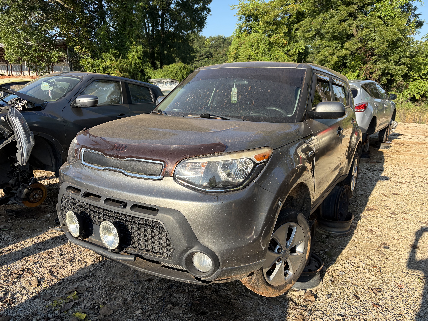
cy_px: 160
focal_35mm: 26
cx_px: 214
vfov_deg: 53.1
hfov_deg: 67.3
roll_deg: -0.8
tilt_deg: -12.8
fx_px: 321
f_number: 1.6
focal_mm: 5.96
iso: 50
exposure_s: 1/1799
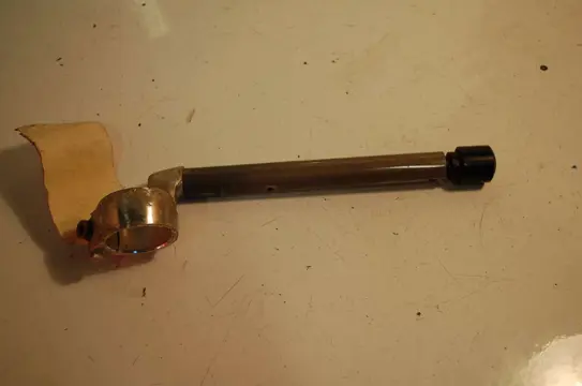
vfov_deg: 31.8
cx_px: 291
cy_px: 193
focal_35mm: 42
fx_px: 678
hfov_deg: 46.5
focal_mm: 28
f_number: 5
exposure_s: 1/100
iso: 400
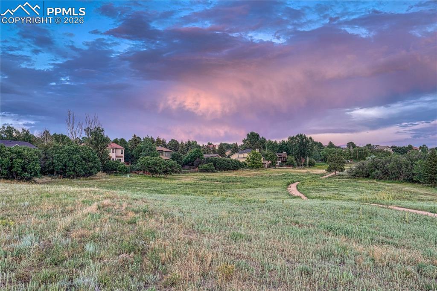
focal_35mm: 34
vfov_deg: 38.9
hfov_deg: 55.8
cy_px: 146
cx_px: 218
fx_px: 413
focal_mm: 34
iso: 800
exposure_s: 1/60
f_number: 8
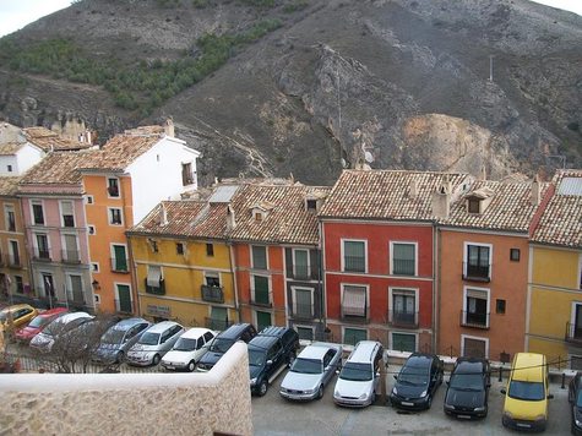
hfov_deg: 51.4
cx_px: 291
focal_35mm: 36
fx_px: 605
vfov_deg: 39.6
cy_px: 218
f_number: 2.7
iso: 80
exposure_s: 1/100
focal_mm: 6
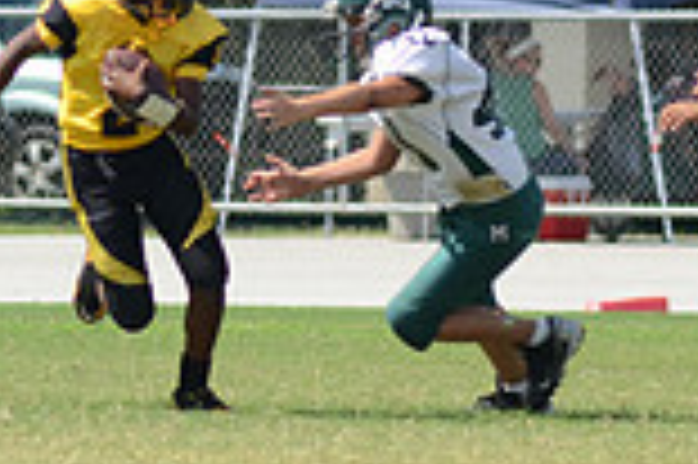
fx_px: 21692
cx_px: 59
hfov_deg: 1.8
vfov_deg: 1.2
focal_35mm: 1120
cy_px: 117
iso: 200
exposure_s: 1/800
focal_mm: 200
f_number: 5.6
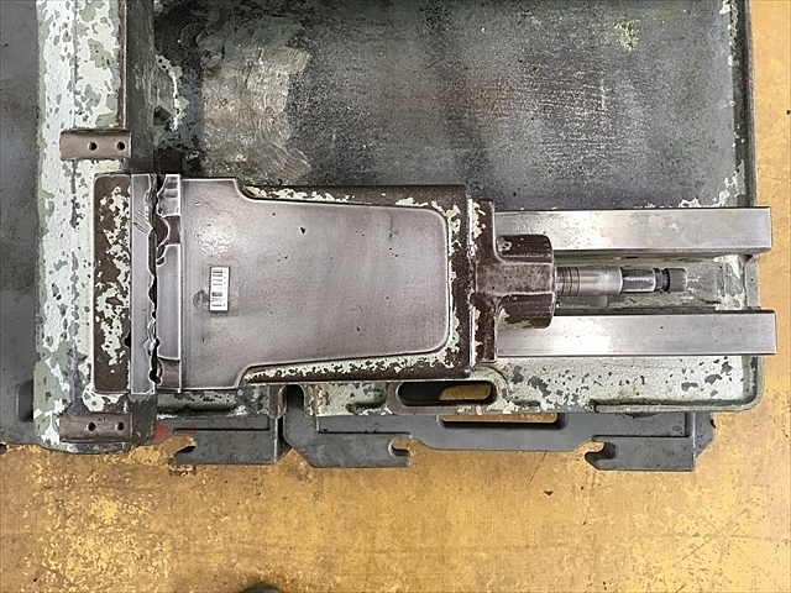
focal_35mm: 29
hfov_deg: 61.7
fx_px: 663
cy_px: 296
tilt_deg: -88.5
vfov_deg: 48.2
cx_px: 396
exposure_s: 1/30
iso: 40
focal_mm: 4.15
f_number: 2.2
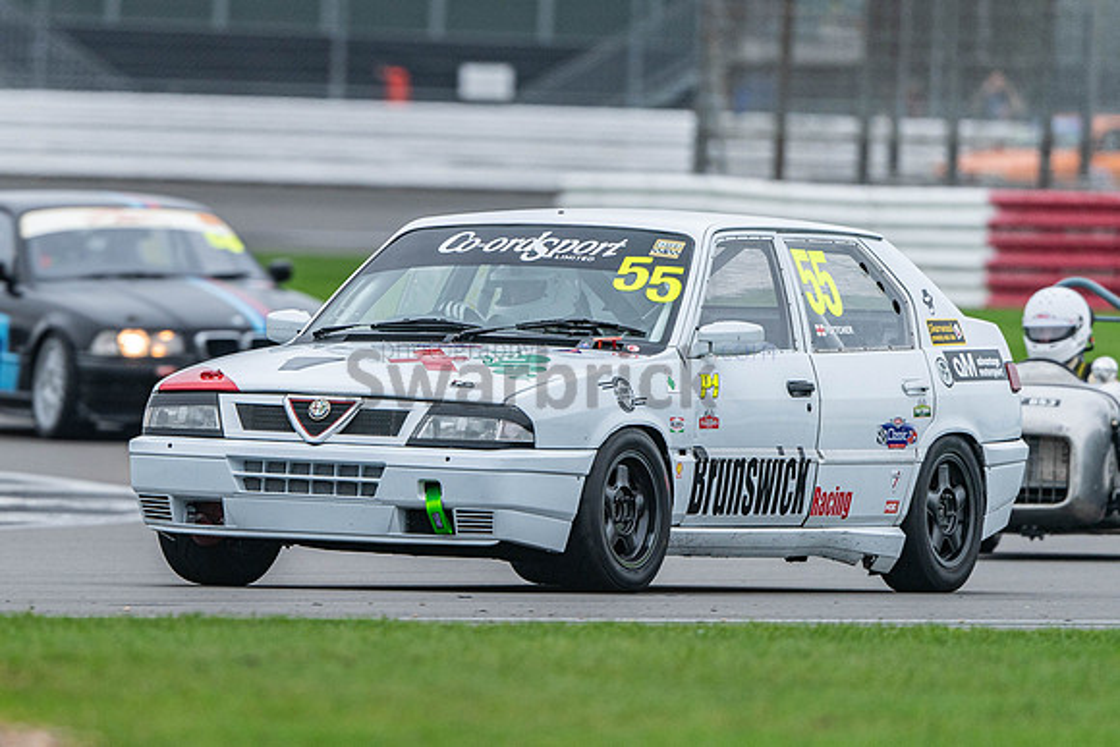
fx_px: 21434
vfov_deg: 2.0
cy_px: 426
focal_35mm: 689
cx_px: 349
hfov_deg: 3.0
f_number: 5.6
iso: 640
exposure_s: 1/640
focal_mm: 500
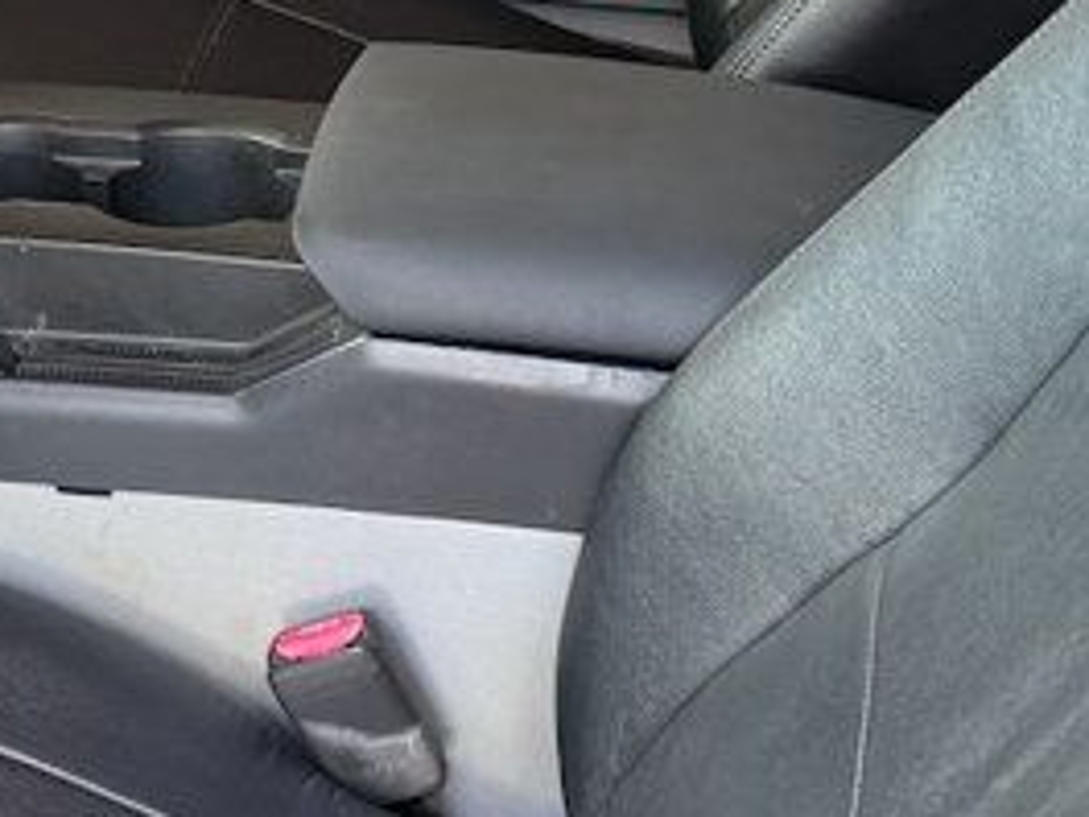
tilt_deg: -25.4
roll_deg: -0.3
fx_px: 2926
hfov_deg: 20.5
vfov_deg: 15.6
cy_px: 29
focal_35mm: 93
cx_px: 37
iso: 160
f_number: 1.78
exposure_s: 1/125
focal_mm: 6.76
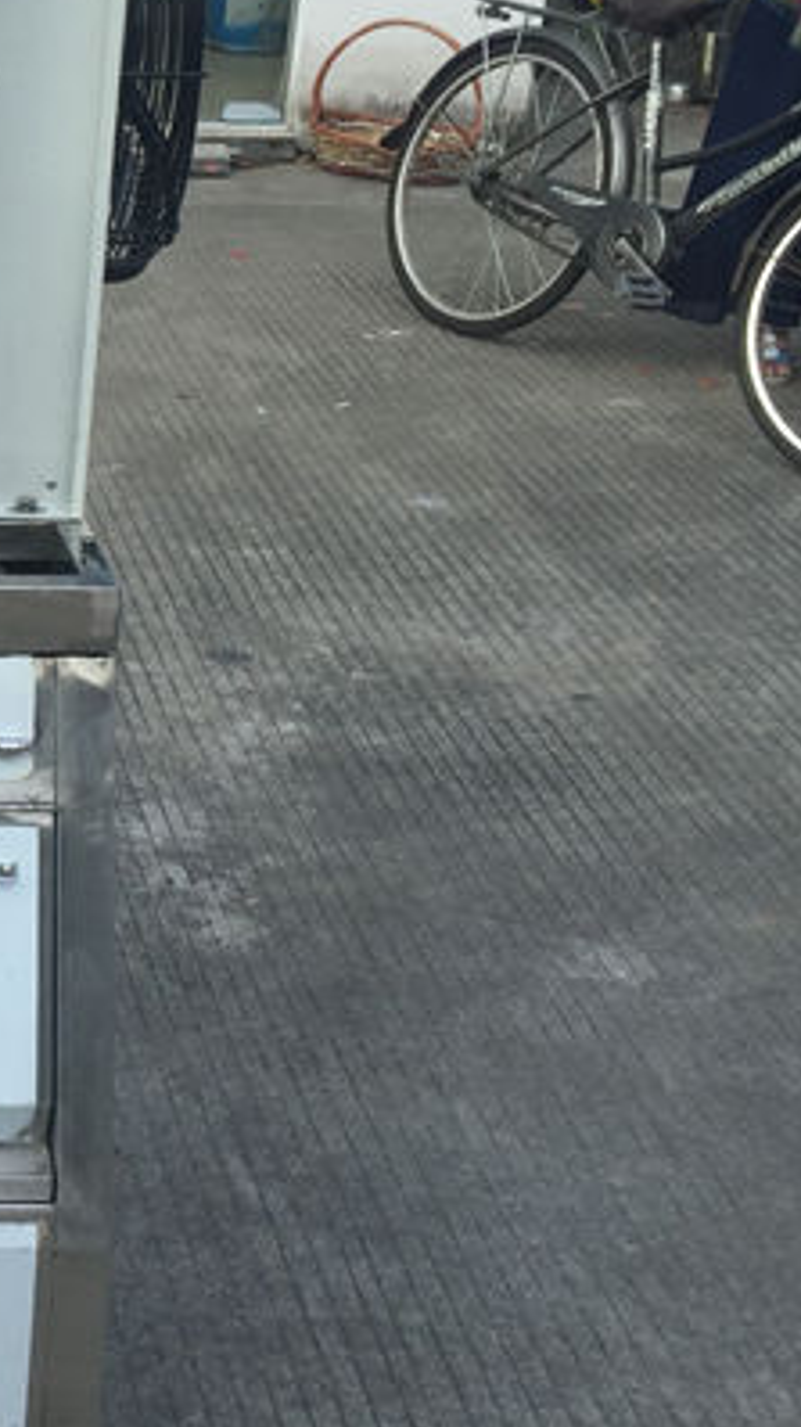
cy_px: 539
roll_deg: -3.0
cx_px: -427
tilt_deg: -23.5
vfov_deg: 30.5
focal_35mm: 69
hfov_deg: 15.9
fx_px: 2608
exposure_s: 1/746
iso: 32
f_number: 2.2
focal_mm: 4.15
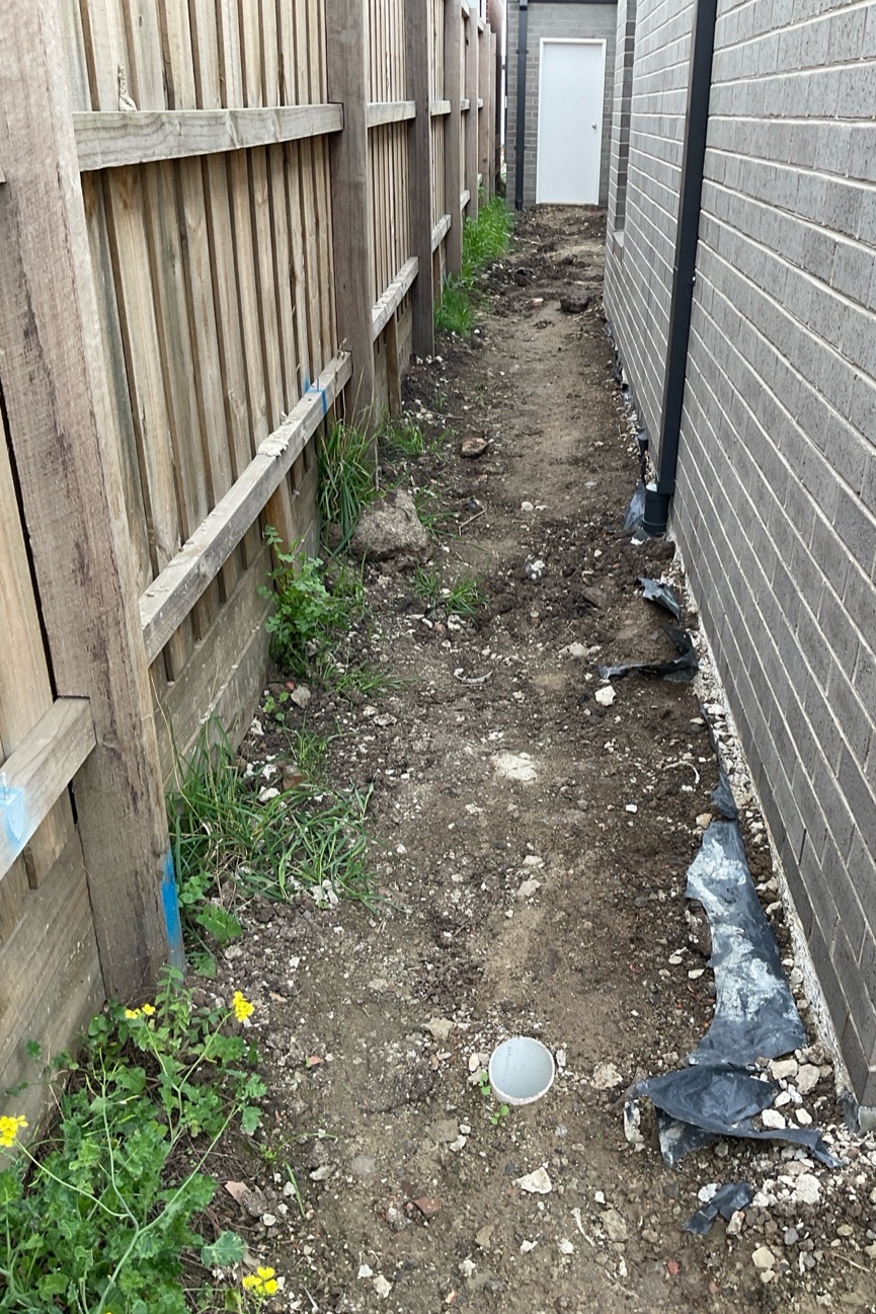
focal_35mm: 31
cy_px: 668
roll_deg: -0.7
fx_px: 1131
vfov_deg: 60.3
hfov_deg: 42.2
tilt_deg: -25.7
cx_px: 500
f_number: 1.8
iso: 32
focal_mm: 3
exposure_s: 1/120
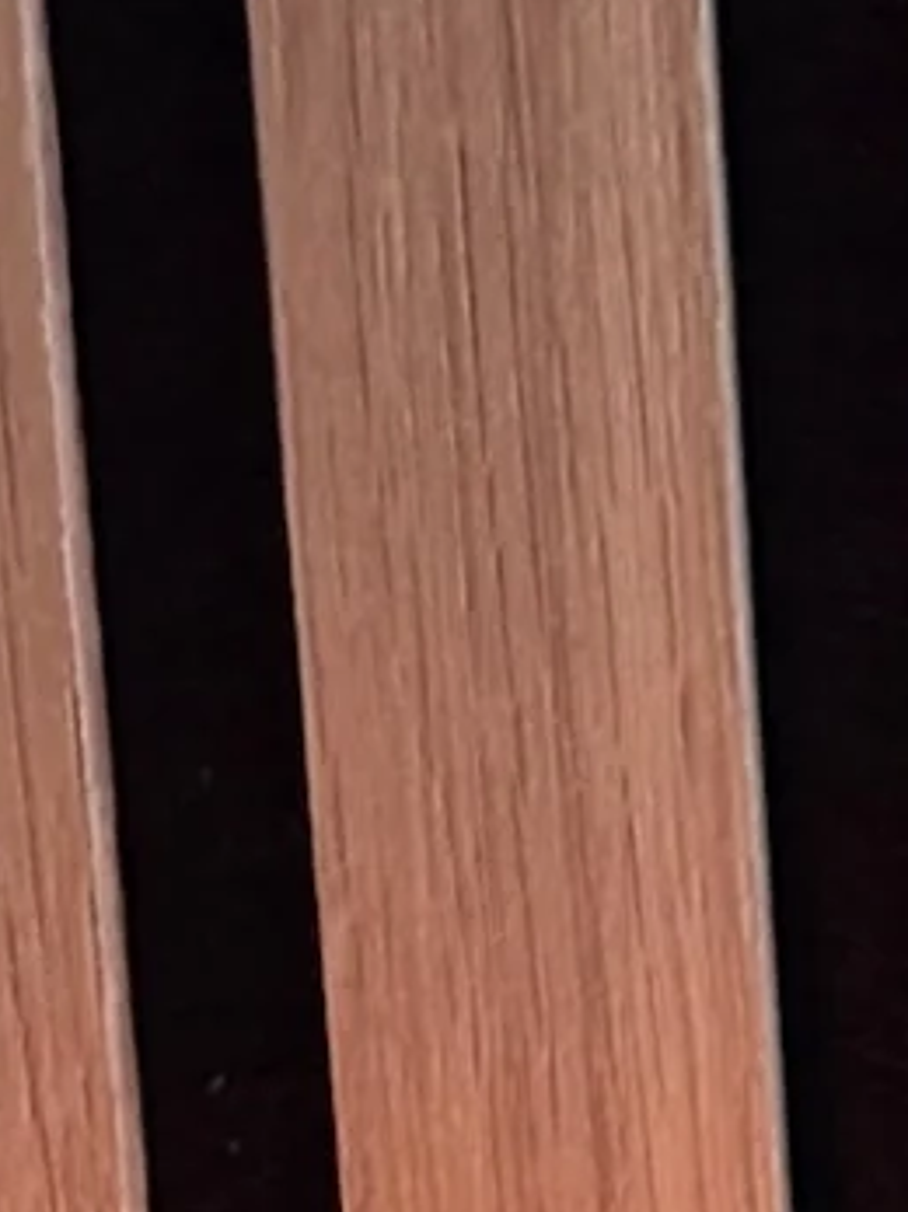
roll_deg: +0.4
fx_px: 10499
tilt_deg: -19.8
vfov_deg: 6.3
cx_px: 1799
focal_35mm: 300
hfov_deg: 4.9
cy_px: 2903
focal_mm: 5.96
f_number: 1.6
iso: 250
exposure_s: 1/25
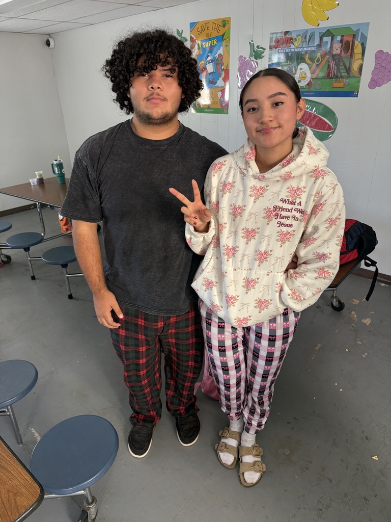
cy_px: 261
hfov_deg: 56.8
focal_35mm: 24
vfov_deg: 71.6
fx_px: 361
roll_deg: +0.5
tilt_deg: -25.2
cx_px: 196
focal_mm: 6.76
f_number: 1.78
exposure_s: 1/74
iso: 200
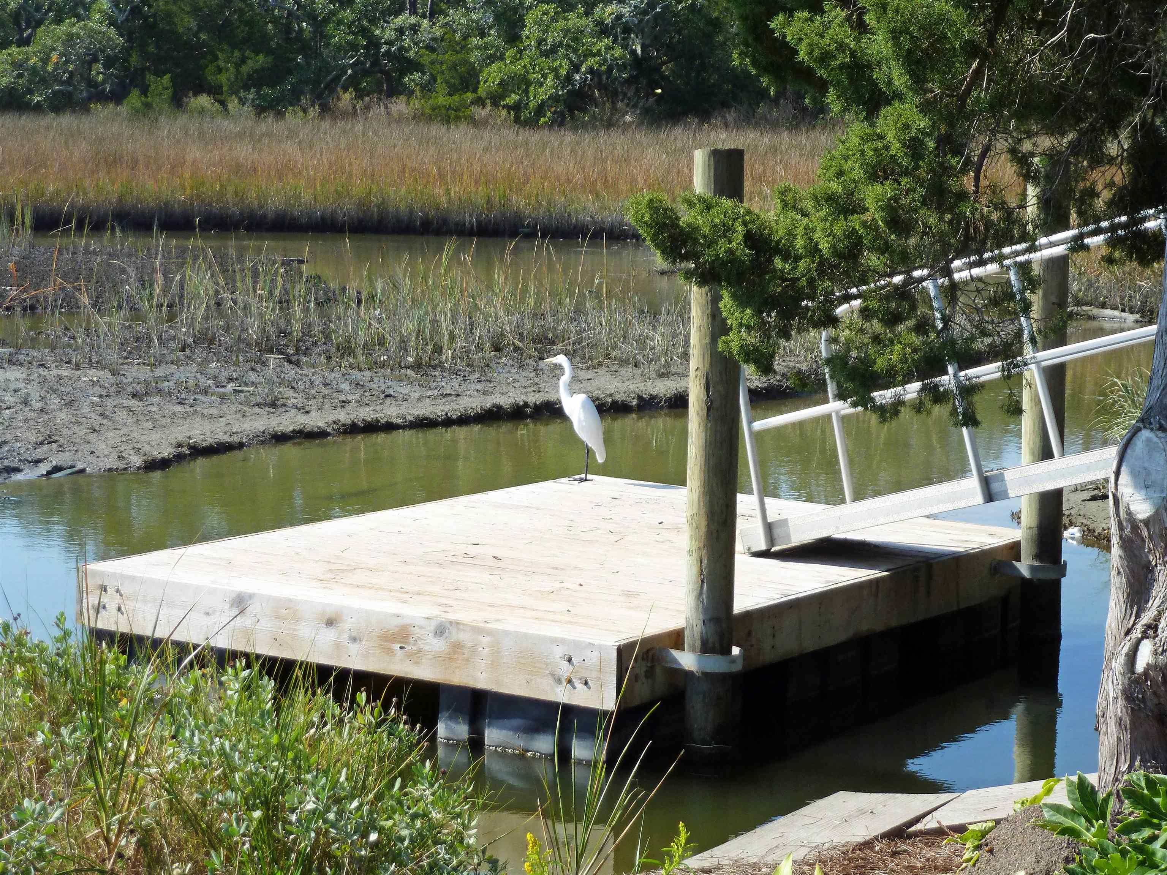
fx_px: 3000
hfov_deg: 22.0
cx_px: 584
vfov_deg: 16.6
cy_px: 438
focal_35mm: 89
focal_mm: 16
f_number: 4.9
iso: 100
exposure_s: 1/320
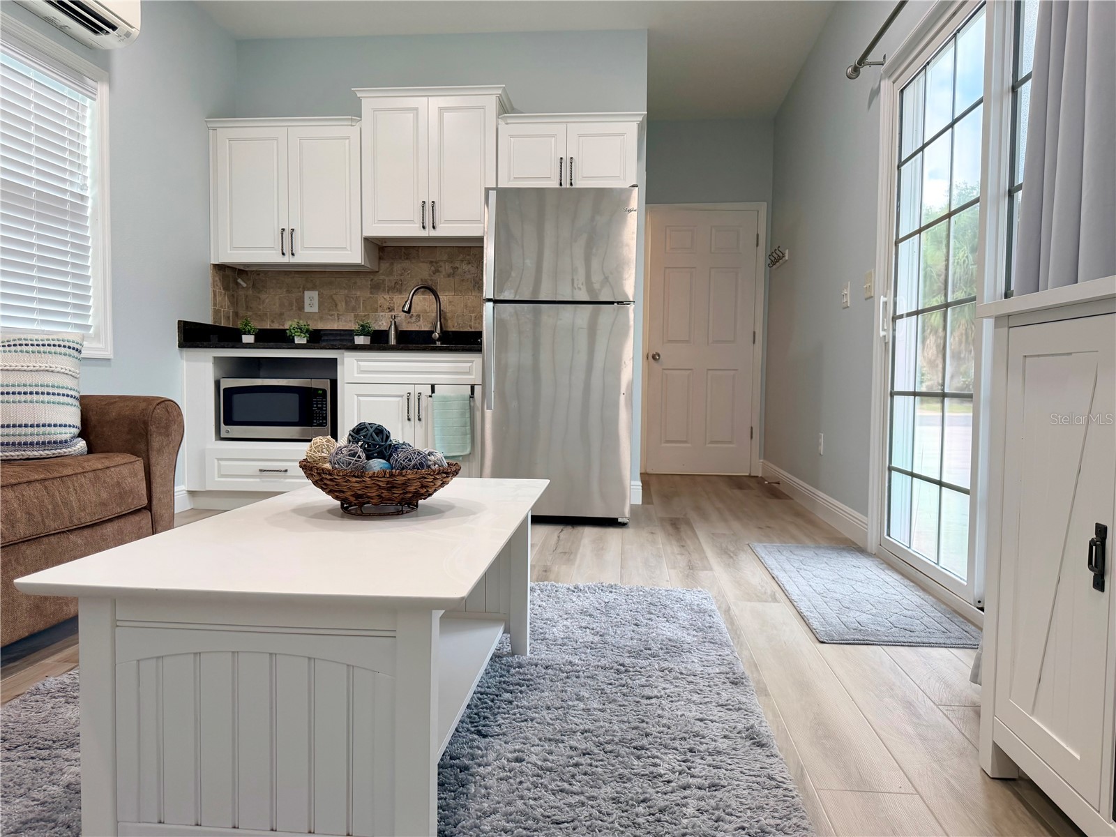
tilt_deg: -2.6
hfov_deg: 71.6
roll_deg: -0.3
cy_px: 418
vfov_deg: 56.8
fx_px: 774
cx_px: 558
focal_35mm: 24
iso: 125
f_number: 1.78
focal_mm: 6.76
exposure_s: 1/209
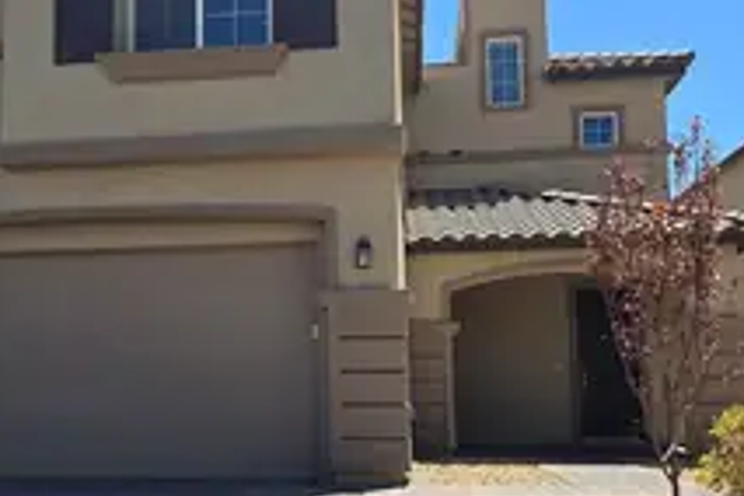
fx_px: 930
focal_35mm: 45
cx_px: 262
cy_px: 297
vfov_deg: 29.8
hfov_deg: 43.1
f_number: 1.7
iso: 12
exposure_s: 1/575
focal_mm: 6.3
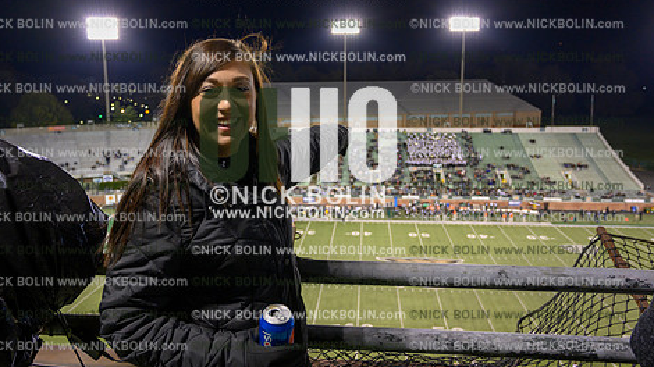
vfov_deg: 35.5
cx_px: 298
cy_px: 154
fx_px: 572
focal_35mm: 33
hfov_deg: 59.4
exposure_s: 1/125
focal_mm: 25.5
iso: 2000
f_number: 4
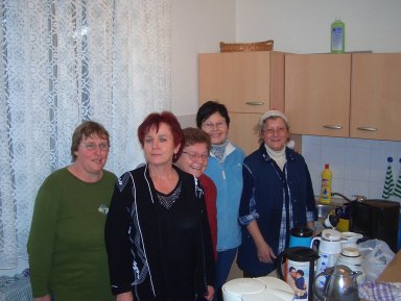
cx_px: 202
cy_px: 164
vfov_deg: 35.2
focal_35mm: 41
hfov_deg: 45.7
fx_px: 476
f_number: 2.6
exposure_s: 1/40
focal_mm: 5.8
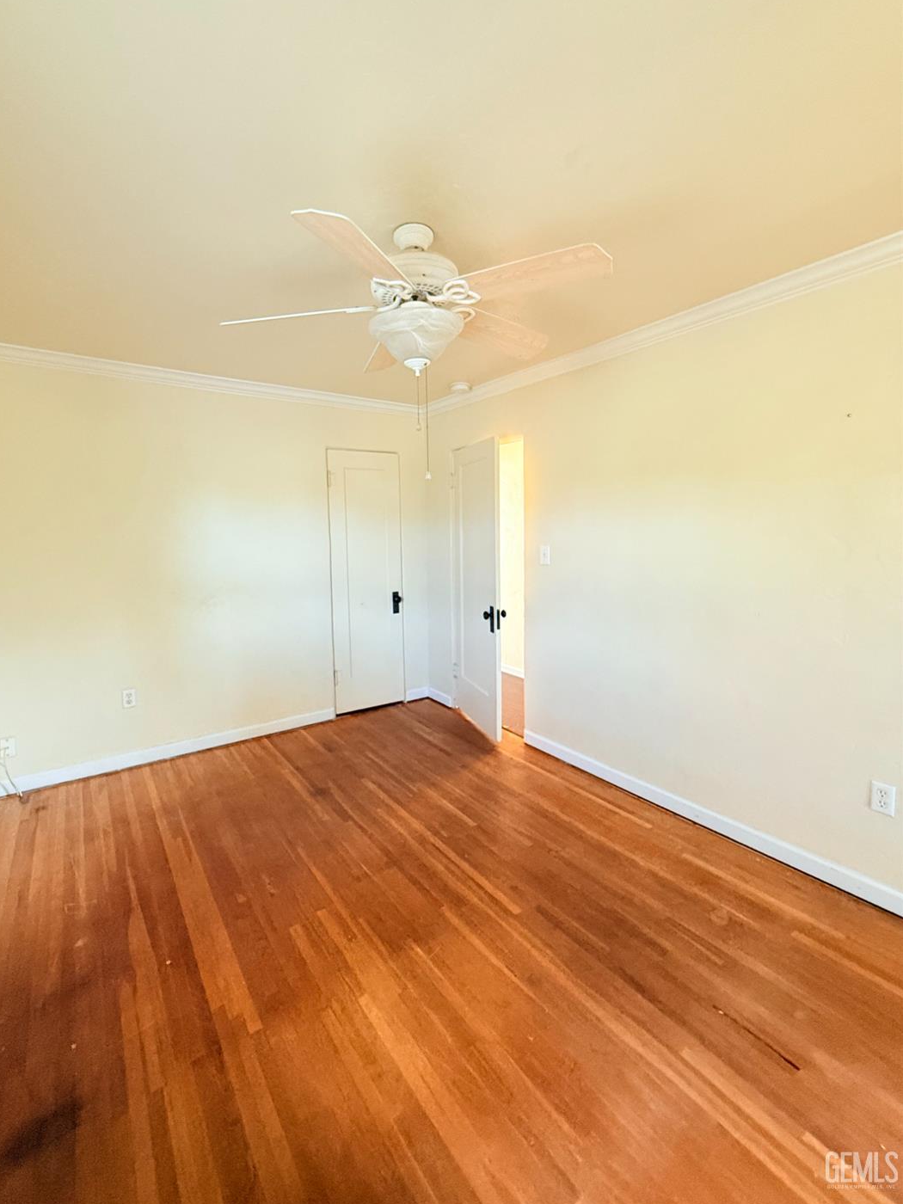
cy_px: 566
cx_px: 420
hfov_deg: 81.6
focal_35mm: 15
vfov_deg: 98.1
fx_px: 522
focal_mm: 2.22
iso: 400
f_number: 2.2
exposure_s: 1/60
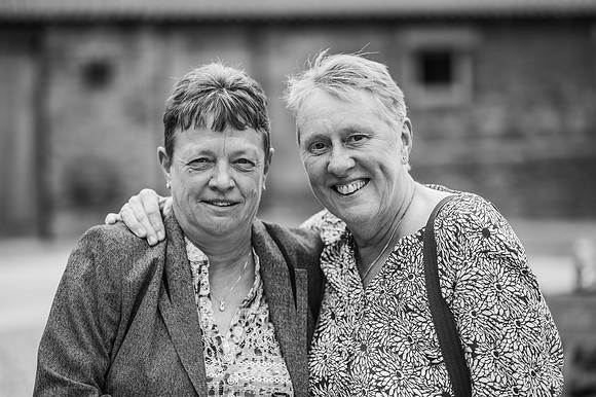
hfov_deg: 23.9
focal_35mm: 85
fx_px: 1406
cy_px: 198
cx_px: 298
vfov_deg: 16.1
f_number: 2
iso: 100
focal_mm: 85
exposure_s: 1/1600
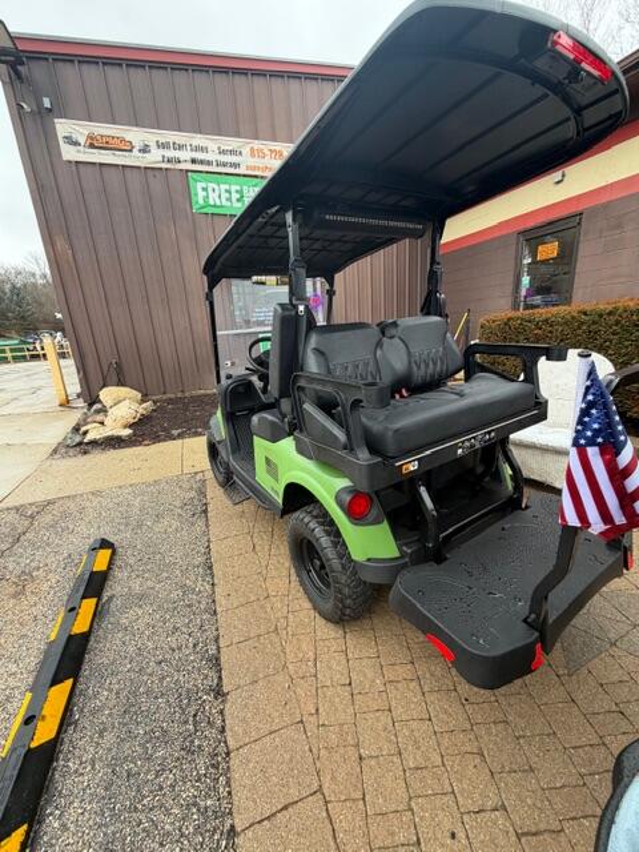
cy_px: 426
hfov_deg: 85.7
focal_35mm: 14
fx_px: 345
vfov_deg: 102.1
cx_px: 320
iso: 64
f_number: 2.2
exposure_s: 1/121
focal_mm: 2.22
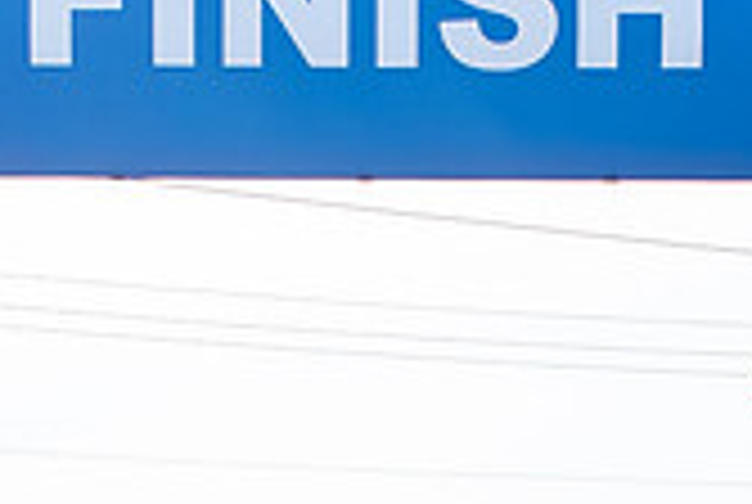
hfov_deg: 10.5
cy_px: 859
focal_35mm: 196
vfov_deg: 6.9
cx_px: 464
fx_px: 4101
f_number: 4
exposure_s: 1/3200
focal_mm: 31
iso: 800
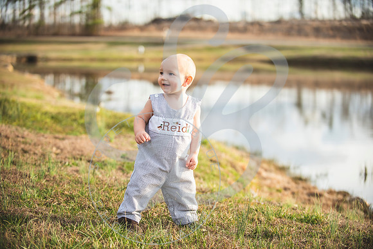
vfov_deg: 17.5
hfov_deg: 26.0
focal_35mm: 78
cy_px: 124
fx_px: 808
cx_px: 186
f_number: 2.8
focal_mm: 78
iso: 100
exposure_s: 1/400
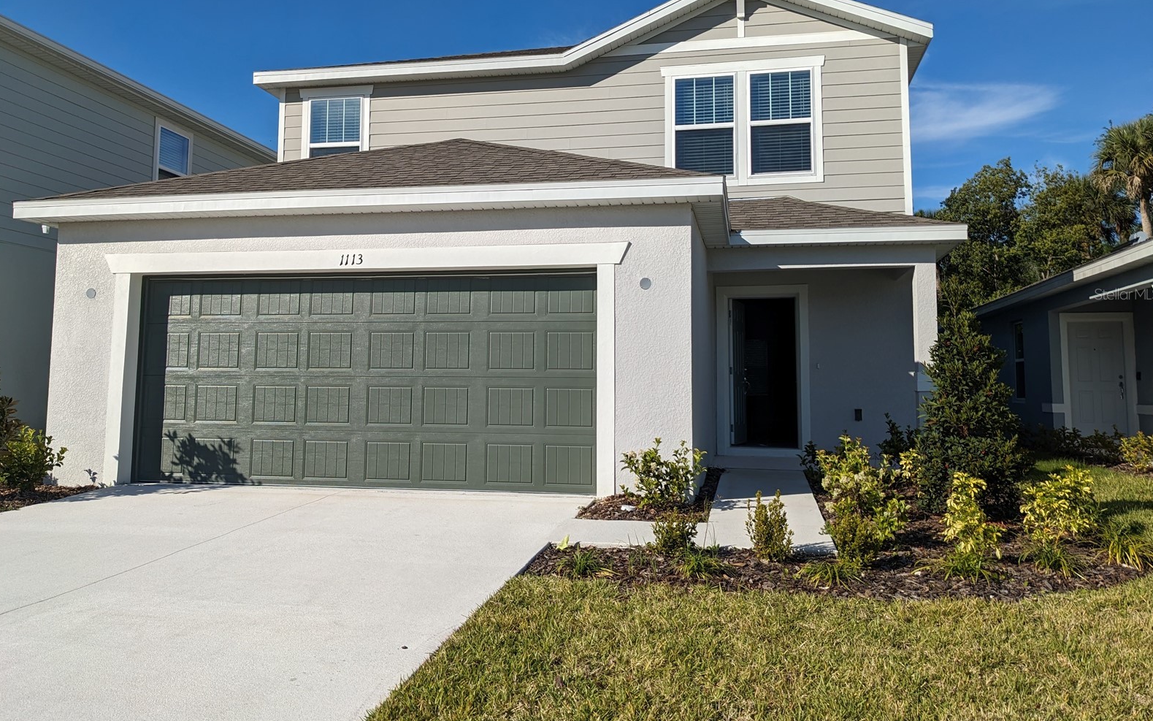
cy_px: 294
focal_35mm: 29
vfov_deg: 43.0
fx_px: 911
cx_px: 579
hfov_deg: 64.6
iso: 60
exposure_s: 1/5848
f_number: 1.73
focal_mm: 4.38
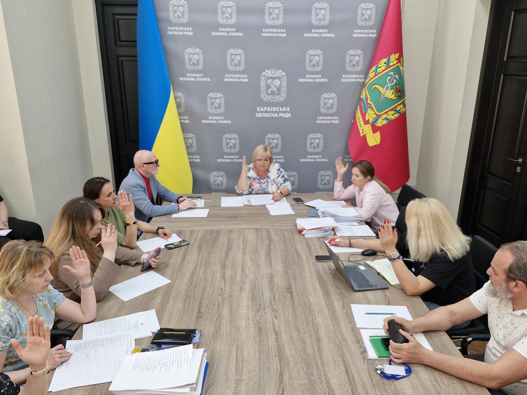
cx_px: 273
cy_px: 199
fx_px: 396
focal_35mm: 26
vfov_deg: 53.0
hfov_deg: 67.3
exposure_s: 1/180
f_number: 1.8
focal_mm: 5.54
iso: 160
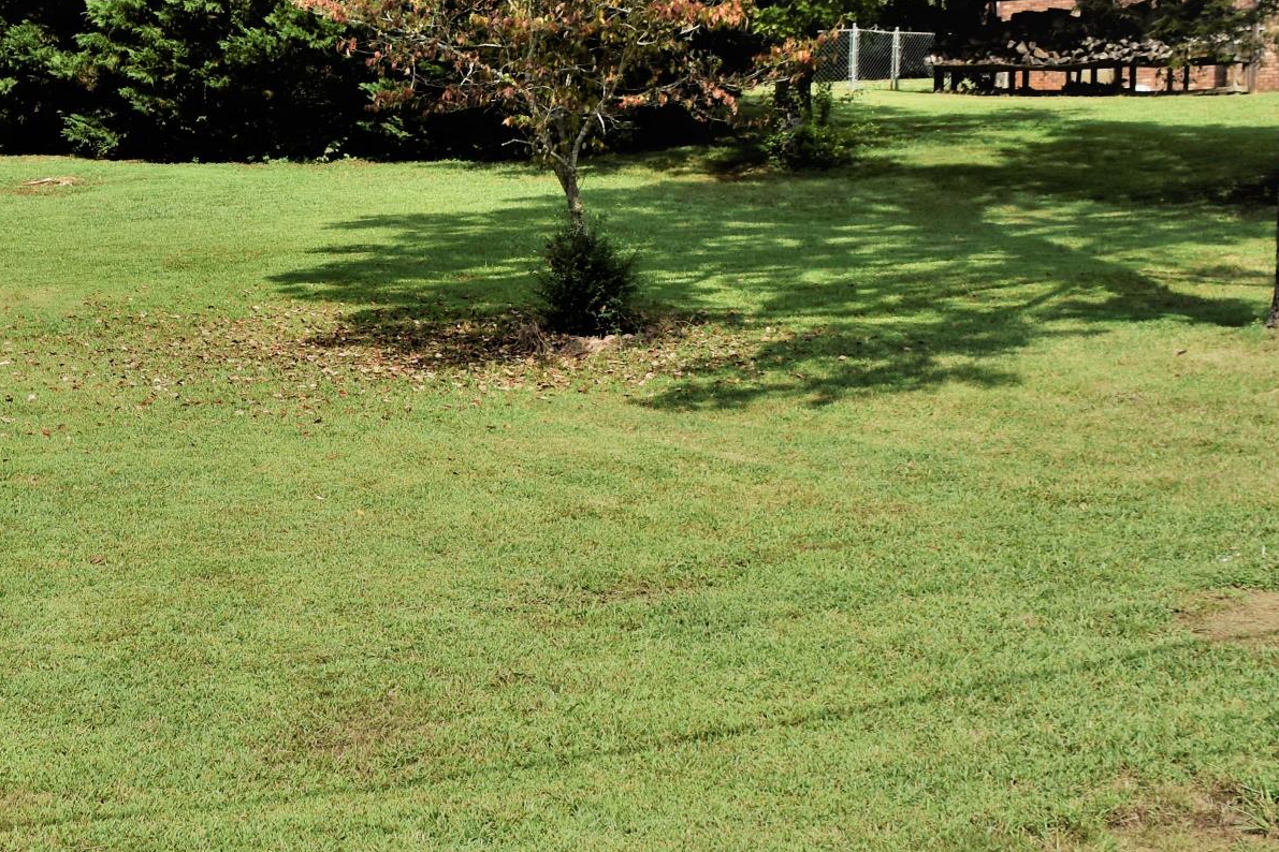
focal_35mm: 68
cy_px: 435
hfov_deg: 28.9
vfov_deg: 20.0
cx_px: 223
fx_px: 2416
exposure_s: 1/500
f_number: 8
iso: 200
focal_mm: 18
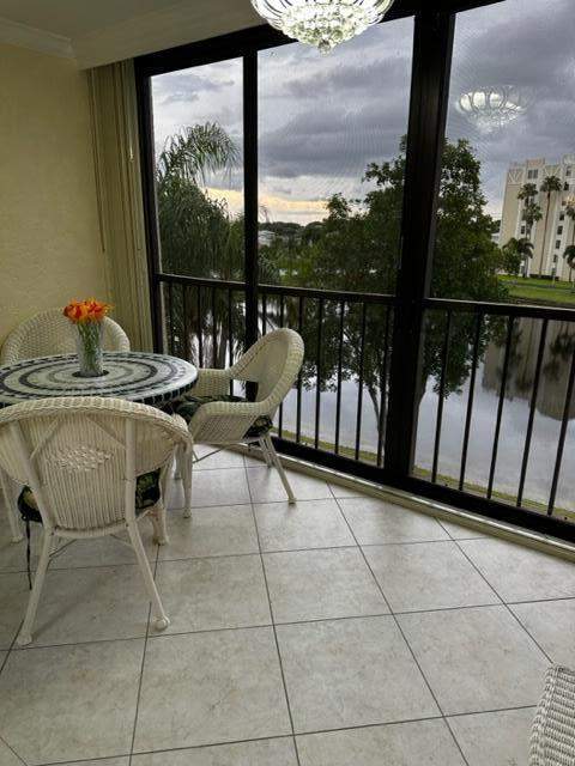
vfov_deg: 71.6
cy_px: 383
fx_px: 532
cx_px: 288
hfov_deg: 56.8
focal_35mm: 24
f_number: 1.78
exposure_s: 1/120
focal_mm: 6.86
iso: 80
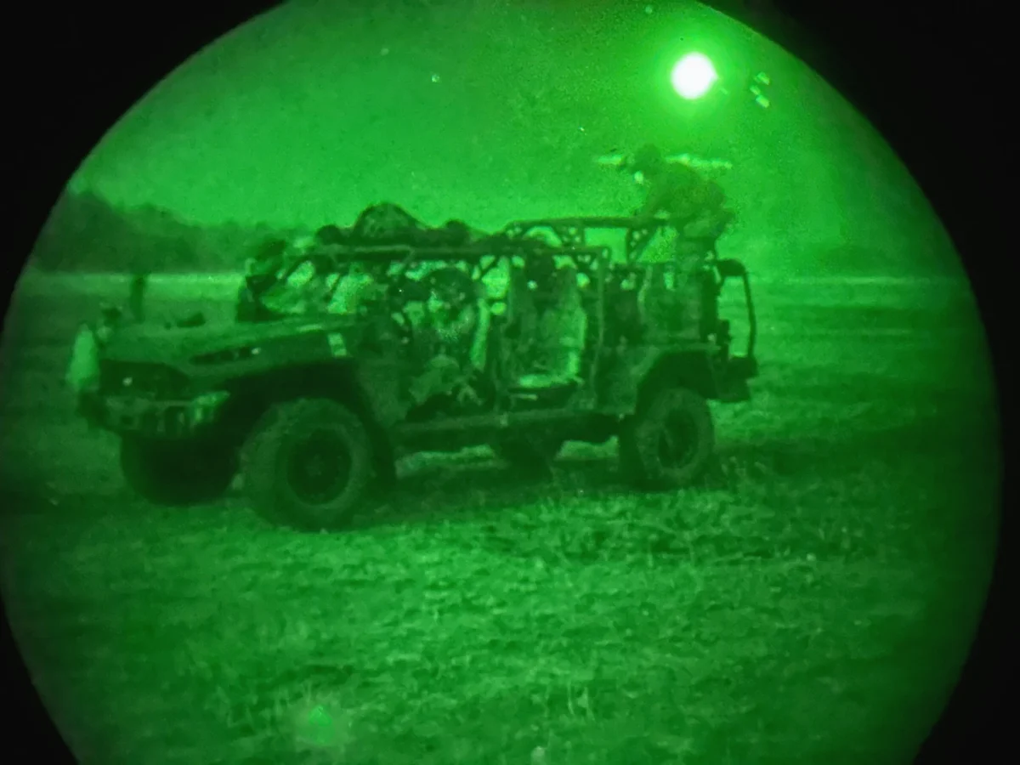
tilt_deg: -3.7
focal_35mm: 48
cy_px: 382
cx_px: 510
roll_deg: -0.8
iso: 2500
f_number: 1.78
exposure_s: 1/5
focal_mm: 6.86
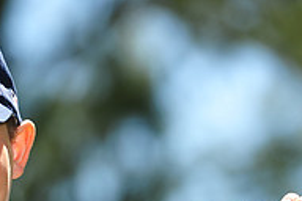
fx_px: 5075
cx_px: -33
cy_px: 289
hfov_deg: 3.4
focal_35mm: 605
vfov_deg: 2.3
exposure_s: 1/640
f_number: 4
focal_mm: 200
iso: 200
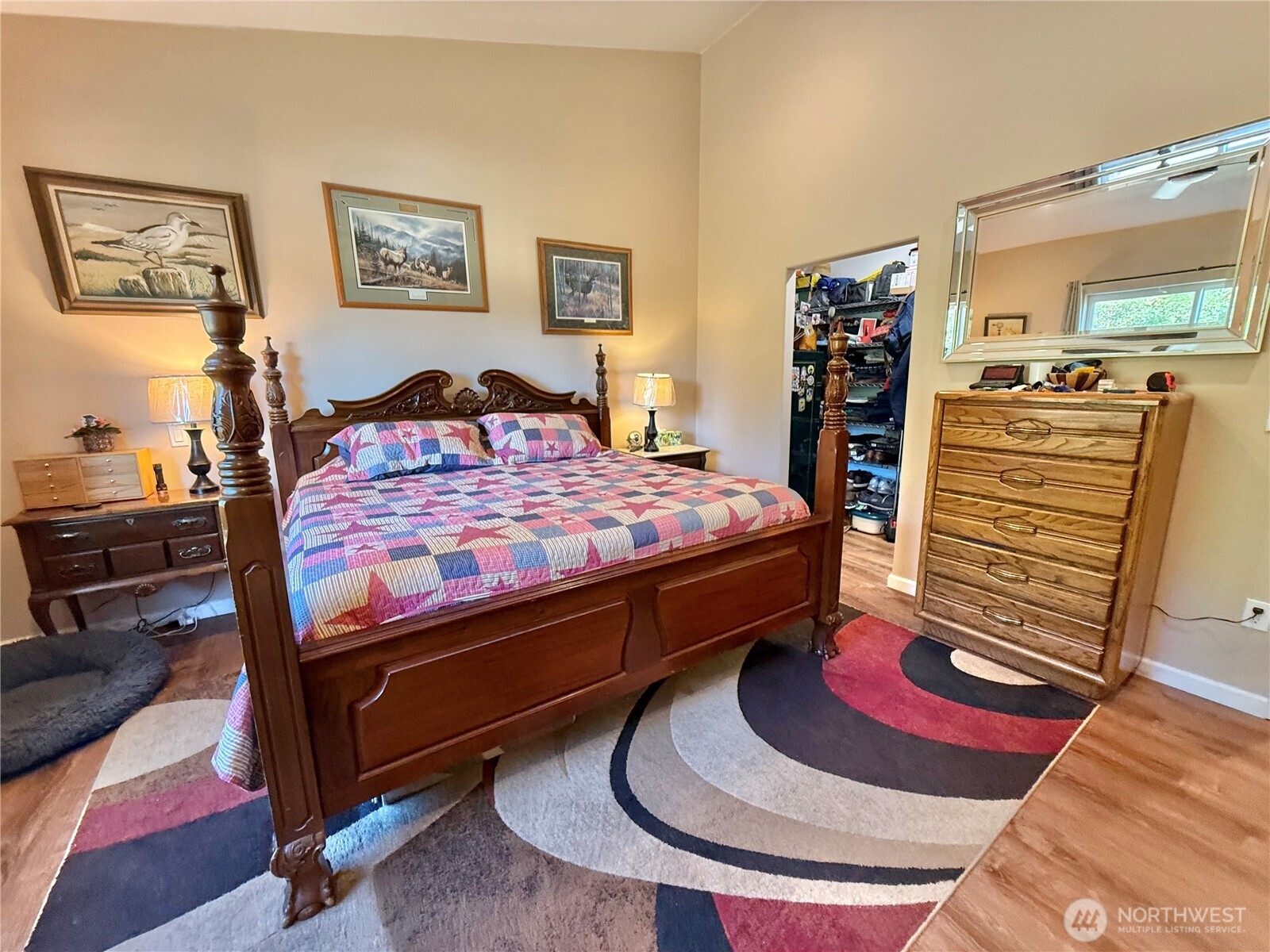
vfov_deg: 85.7
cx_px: 635
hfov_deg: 102.1
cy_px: 476
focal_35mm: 14
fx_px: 514
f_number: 2.2
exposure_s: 1/60
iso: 320
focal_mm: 2.22
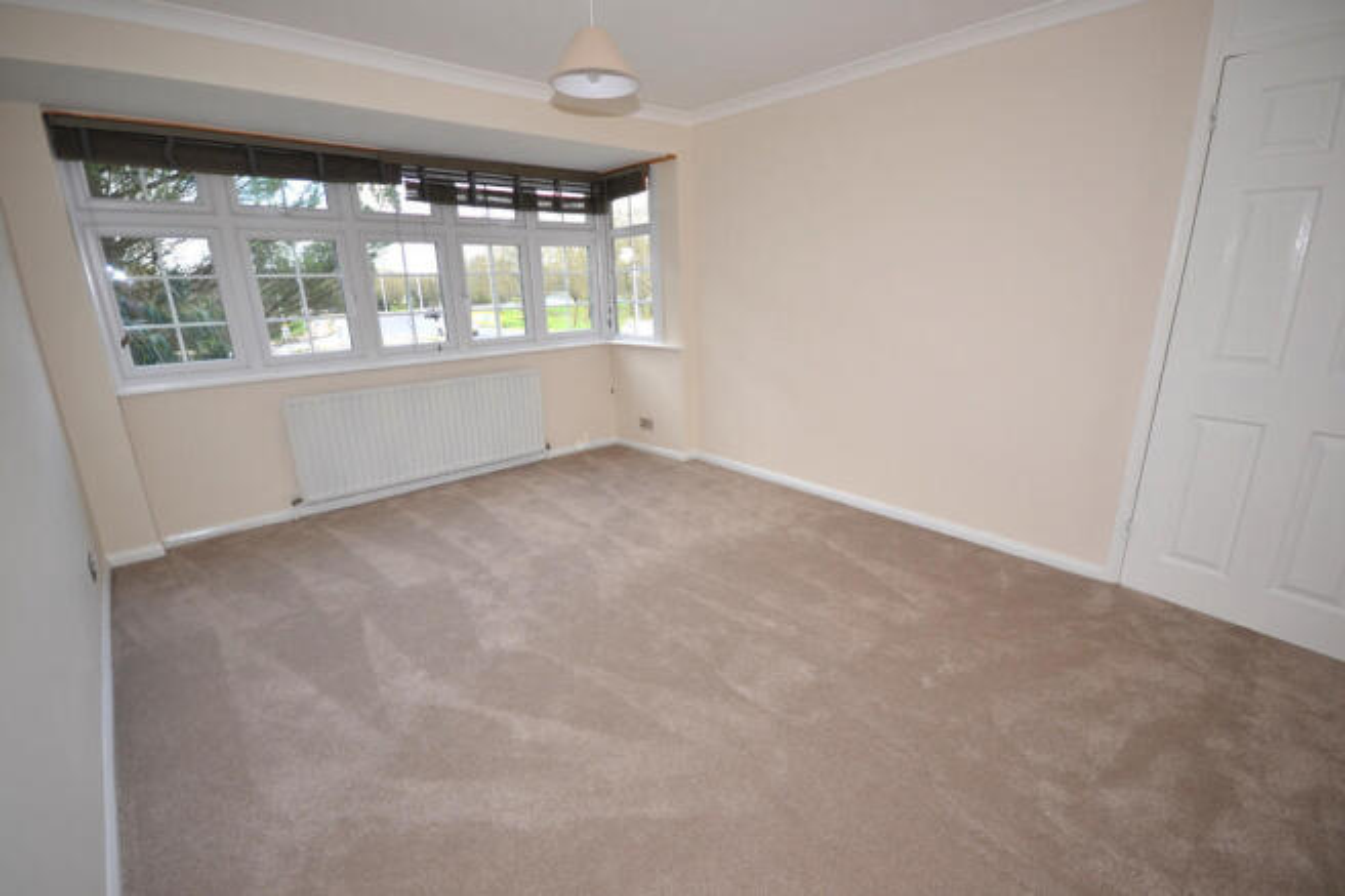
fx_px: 560
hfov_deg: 100.4
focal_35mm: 15
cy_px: 448
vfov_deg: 77.3
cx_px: 672
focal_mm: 10
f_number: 4
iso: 100
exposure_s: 1/60
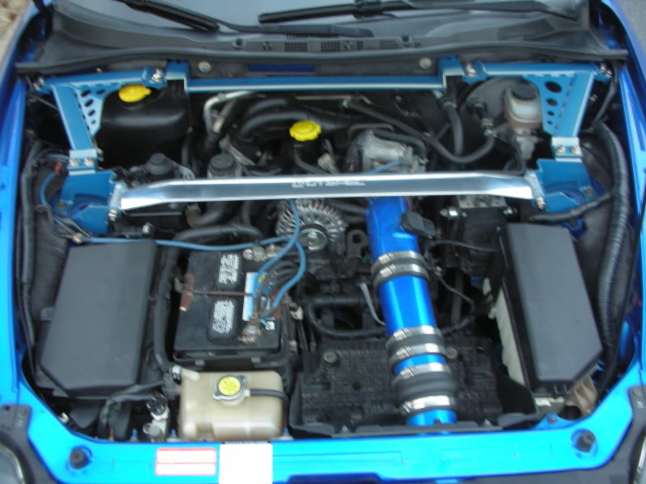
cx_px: 323
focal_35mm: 35
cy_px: 242
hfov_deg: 52.6
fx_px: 653
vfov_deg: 40.7
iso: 50
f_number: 3
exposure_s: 1/4
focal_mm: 5.8
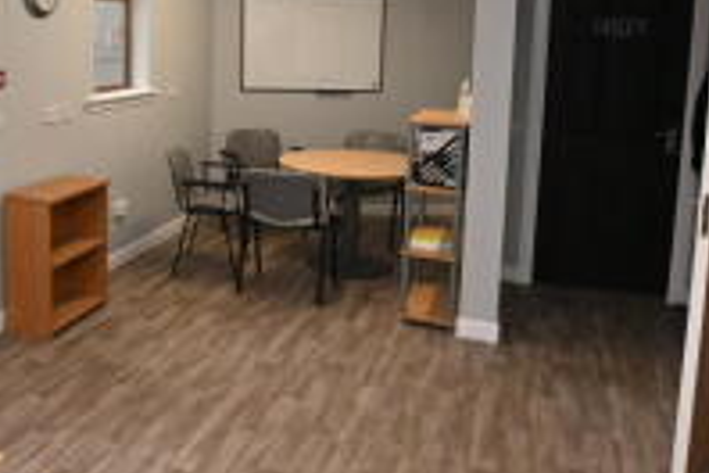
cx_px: 161
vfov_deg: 36.1
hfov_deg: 50.5
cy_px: 124
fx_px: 709
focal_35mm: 36
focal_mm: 10
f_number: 5.6
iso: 400
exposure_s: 1/80
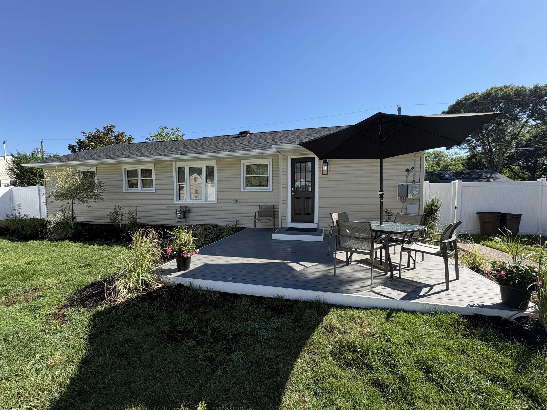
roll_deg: -0.1
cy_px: 205
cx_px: 274
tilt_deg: -2.5
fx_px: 221
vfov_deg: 85.7
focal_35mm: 14
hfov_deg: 102.1
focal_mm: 2.22
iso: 40
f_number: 2.2
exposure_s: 1/1143
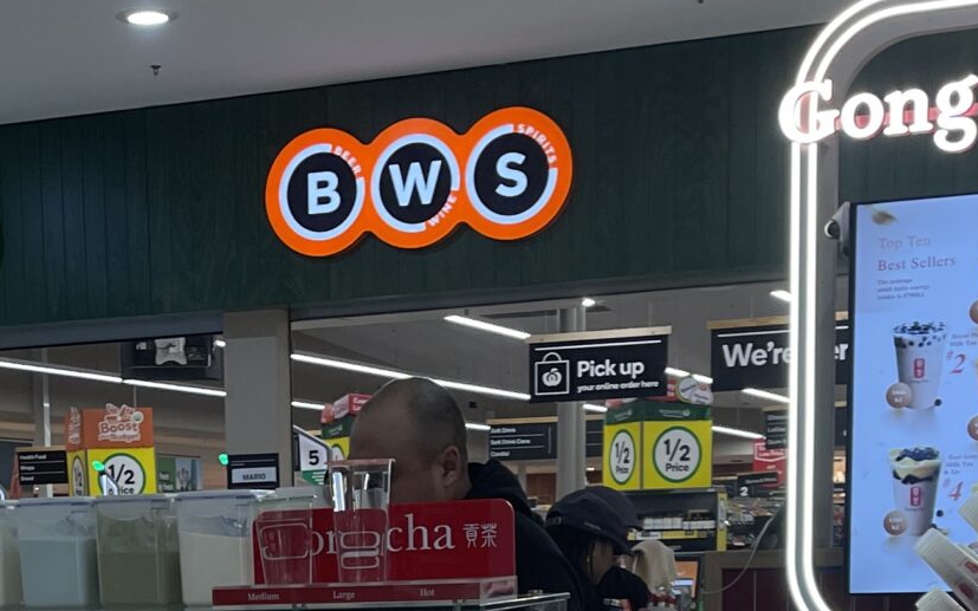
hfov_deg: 24.9
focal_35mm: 82
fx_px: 2186
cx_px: 228
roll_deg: +1.1
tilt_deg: -10.1
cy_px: 895
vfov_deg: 14.9
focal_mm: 5.1
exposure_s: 1/100
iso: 64
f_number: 1.6
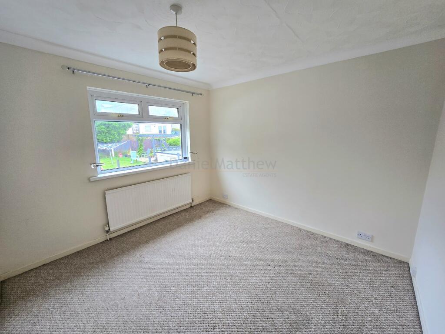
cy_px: 167
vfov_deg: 89.9
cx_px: 222
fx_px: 167
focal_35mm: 13
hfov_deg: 106.2
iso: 64
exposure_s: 1/60.2
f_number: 2.2
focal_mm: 2.2
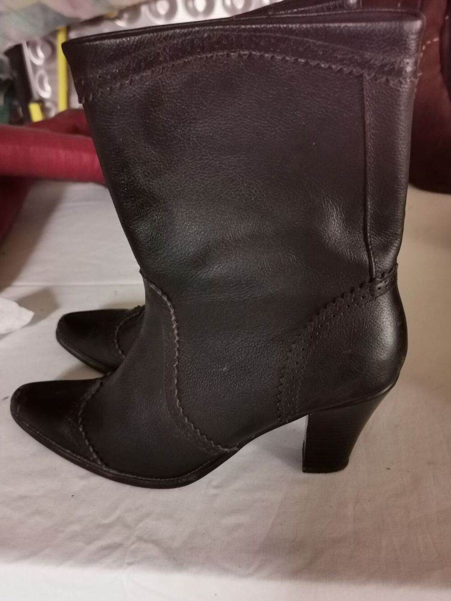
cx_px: 226
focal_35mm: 32
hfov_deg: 44.2
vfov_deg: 56.8
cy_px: 300
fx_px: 556
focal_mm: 5.56
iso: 400
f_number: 1.6
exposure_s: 1/33.3
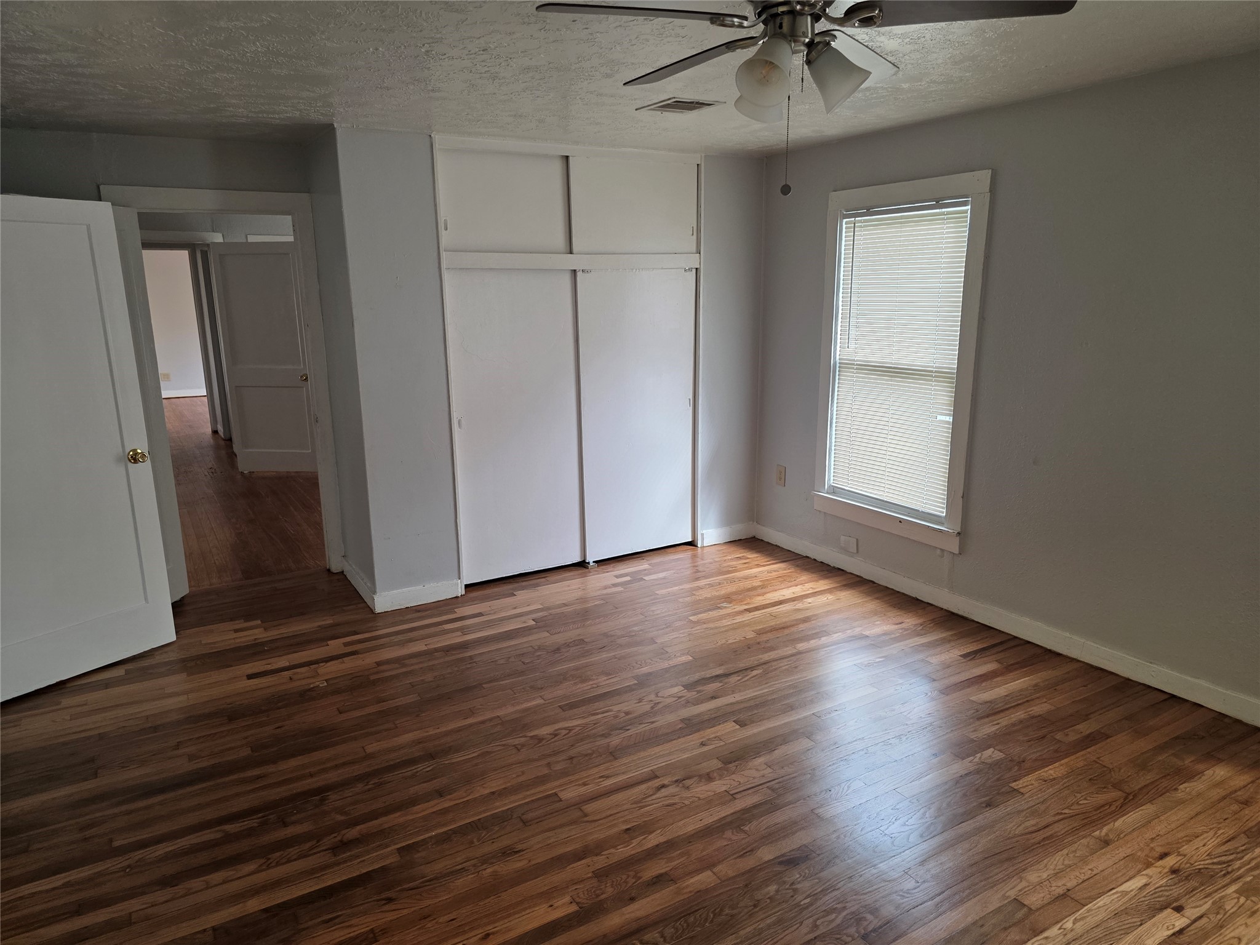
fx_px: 837
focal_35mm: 23
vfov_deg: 58.9
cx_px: 630
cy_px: 472
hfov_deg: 73.9
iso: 160
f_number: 1.7
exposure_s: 1/120
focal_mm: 6.3
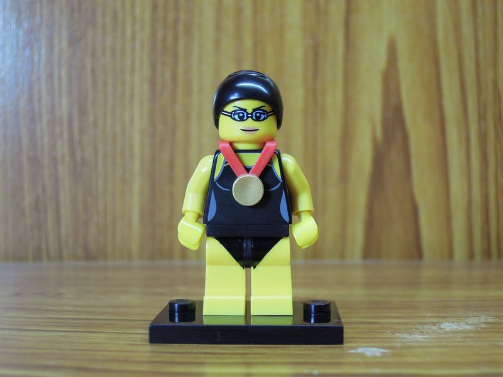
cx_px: 252
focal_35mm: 55
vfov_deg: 26.6
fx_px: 799
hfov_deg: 34.9
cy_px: 188
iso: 160
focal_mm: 9.9
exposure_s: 1/25
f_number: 3.5
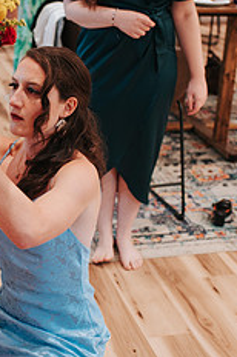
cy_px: 169
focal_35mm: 68
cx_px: 35
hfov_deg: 19.7
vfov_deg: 29.7
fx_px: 673
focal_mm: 35
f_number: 2.8
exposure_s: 1/125
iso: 800
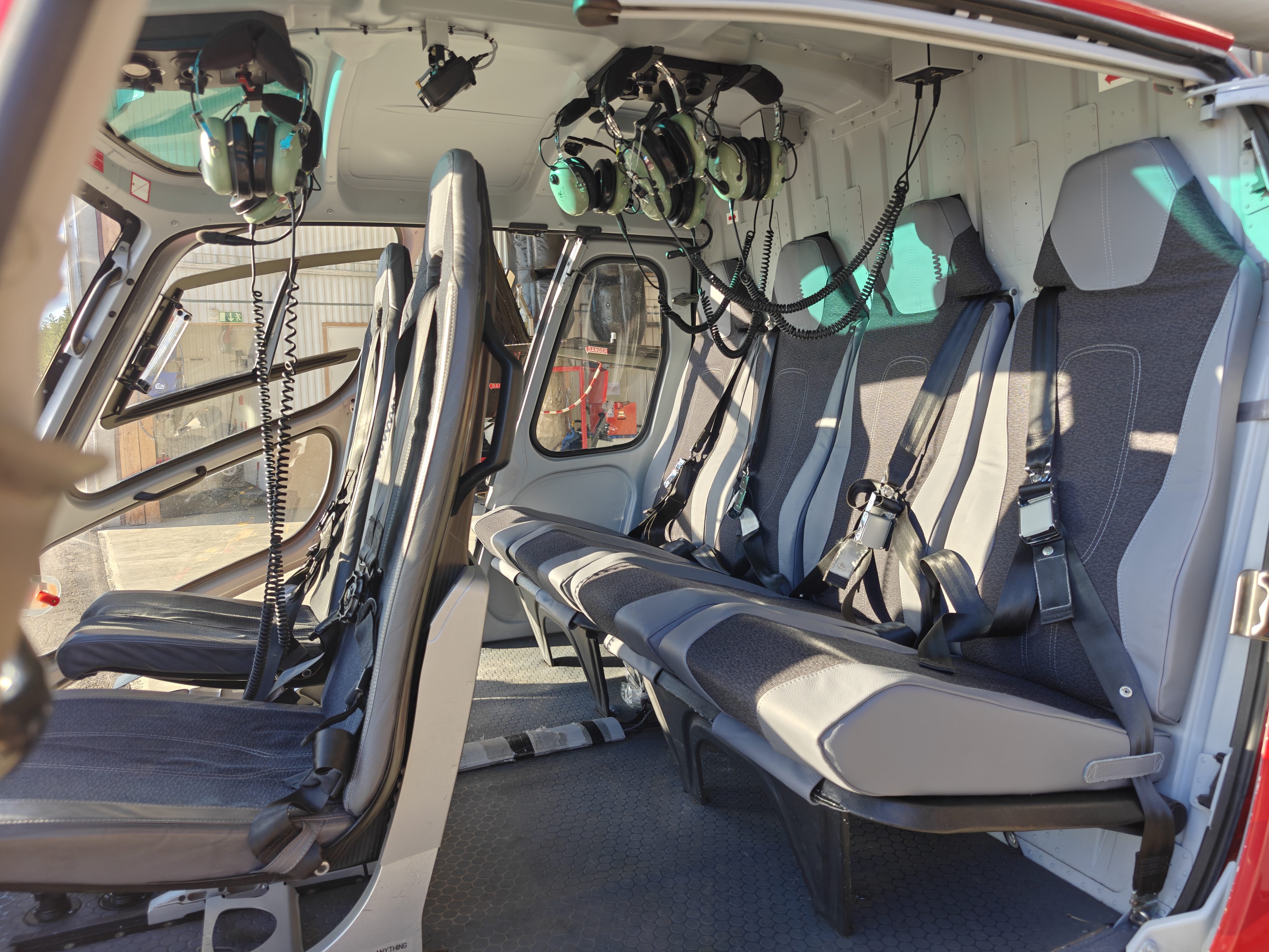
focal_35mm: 23
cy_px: 476
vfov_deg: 58.9
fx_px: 843
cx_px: 634
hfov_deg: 73.9
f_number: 1.6
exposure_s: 1/200
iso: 100
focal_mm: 6.06
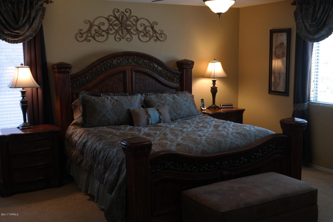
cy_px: 111
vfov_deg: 31.2
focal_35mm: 43
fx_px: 398
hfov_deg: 45.4
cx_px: 166
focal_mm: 28
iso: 400
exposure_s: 1/50
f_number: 4
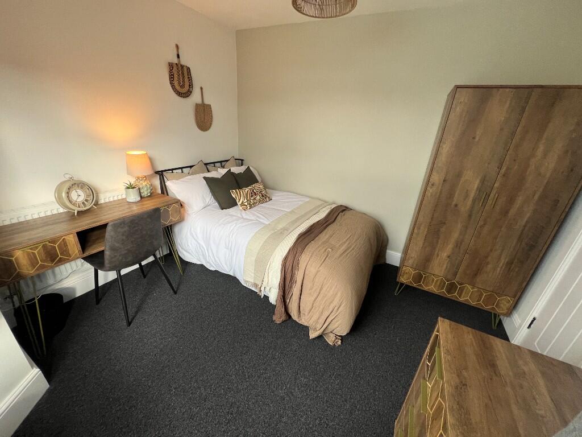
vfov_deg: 89.9
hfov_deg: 106.2
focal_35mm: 13
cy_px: 218
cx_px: 291
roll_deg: -3.4
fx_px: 219
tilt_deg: -23.1
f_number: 1.8
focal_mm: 1.57
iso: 80
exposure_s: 1/99
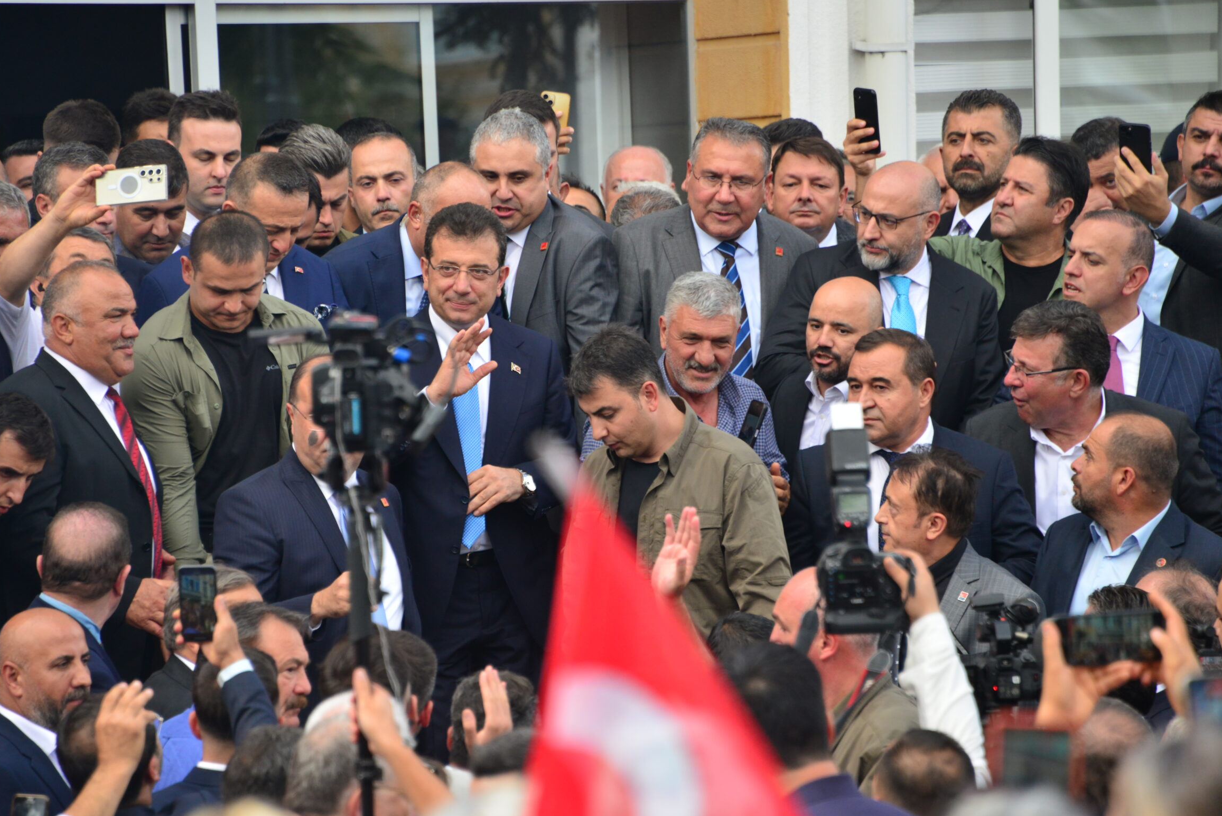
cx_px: 551
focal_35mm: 332
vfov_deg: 4.1
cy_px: 398
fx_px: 11273
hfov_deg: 6.2
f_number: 6.3
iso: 1250
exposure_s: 1/640
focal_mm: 300
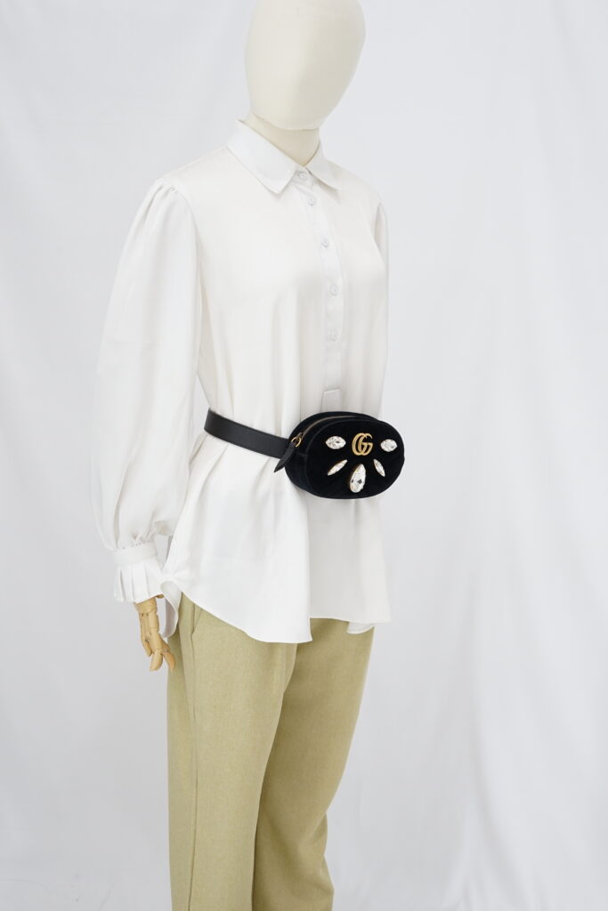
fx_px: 1266
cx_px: 304
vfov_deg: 39.6
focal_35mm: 50
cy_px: 456
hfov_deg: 27.0
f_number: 6.3
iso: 640
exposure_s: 1/10
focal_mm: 50
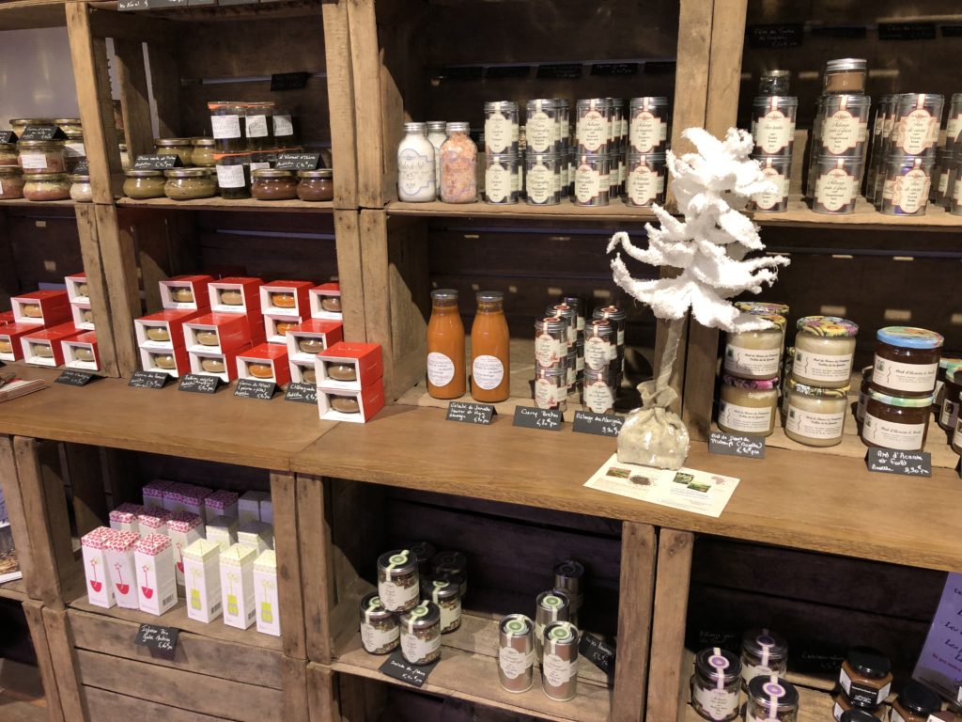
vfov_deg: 48.2
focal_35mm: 29
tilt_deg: -17.0
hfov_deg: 61.7
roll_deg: +0.7
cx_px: 481
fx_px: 806
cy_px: 361
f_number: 1.8
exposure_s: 1/25
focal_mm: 3.99
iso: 32
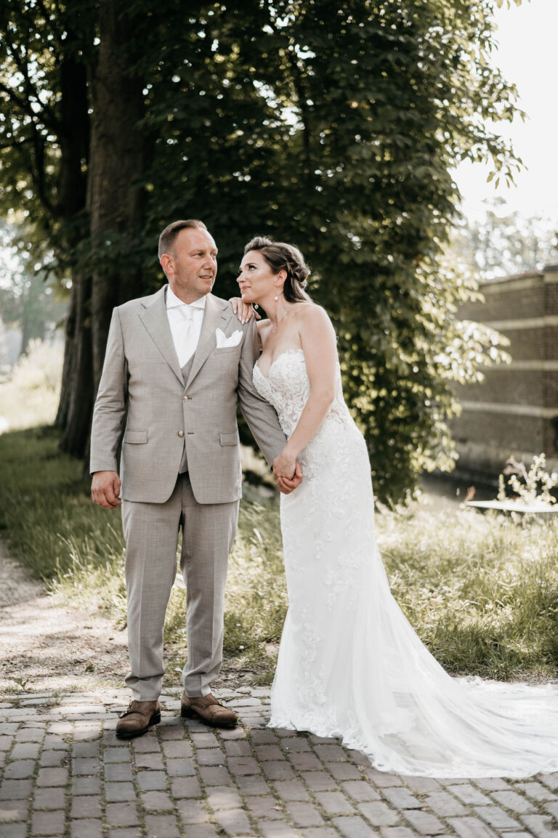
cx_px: 279
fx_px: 1164
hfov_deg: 27.0
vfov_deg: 39.6
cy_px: 419
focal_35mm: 50
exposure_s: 1/500
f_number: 2
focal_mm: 50
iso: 160
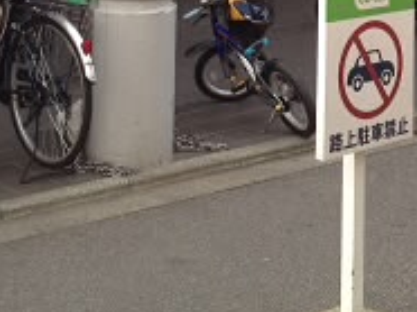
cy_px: -214
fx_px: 1444
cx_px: 386
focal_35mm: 120
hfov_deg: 16.2
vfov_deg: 11.6
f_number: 2.4
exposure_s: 1/131
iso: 64
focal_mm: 4.28
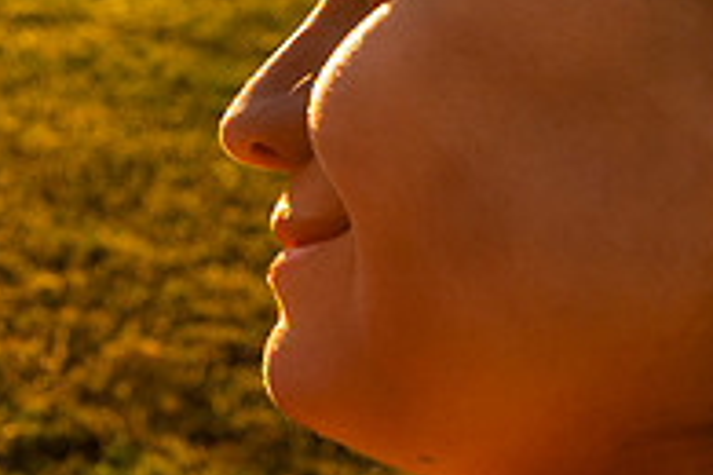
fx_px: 1881
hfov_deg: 19.2
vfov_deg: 14.3
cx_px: -307
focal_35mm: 95
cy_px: 393
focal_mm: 32
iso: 64
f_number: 5.6
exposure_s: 1/320
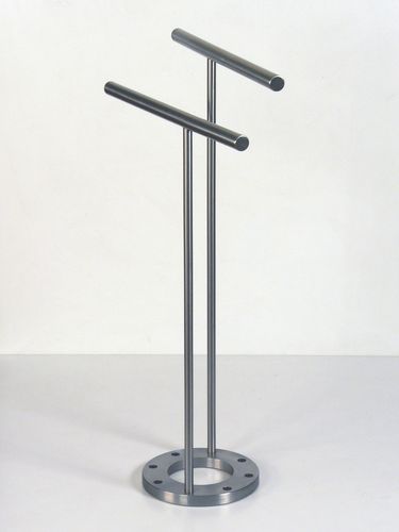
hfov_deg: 14.2
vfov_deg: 18.9
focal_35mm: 104
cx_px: 200
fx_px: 1598
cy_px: 266
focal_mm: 17.3
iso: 100
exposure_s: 1/4
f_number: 8
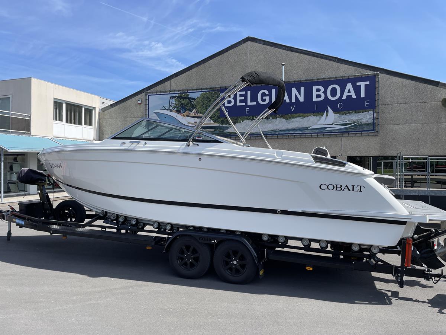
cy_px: 168
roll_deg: -0.7
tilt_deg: -0.4
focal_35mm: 26
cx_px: 223
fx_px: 335
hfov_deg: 67.3
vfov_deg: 53.1
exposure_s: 1/2681
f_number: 1.6
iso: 32
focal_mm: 4.2
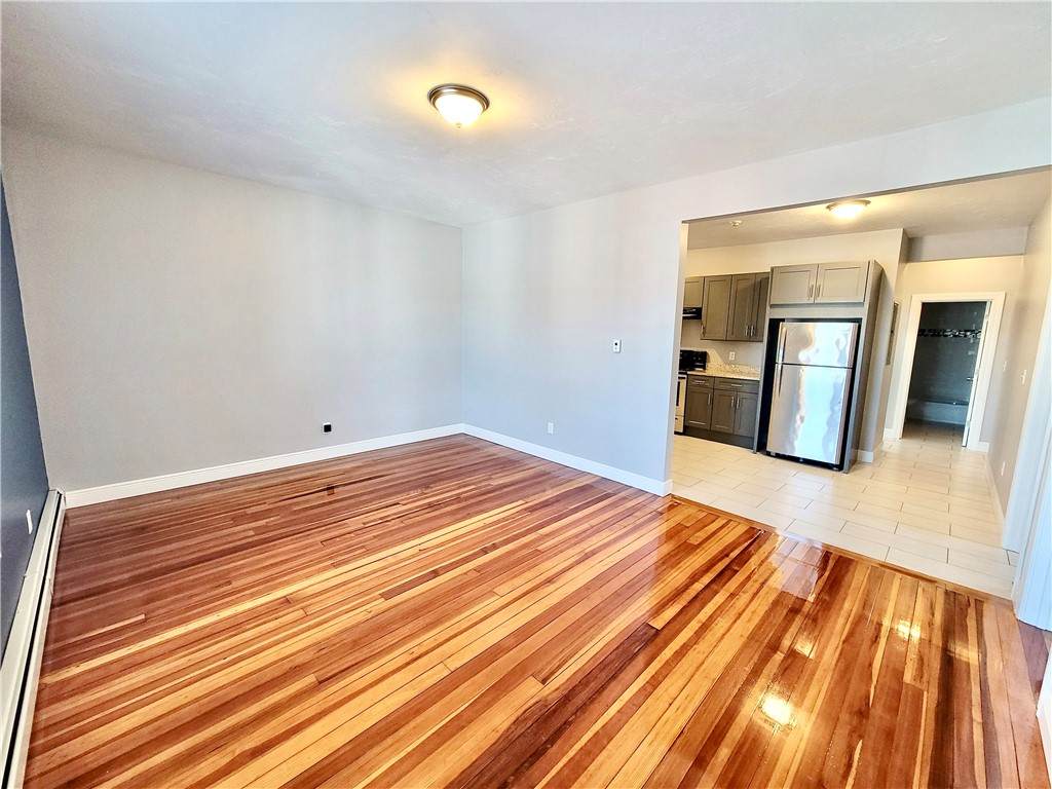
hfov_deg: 106.2
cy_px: 394
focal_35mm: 13
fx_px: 395
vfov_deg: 89.9
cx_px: 526
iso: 400
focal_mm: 2.2
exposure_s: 1/60
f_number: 2.2
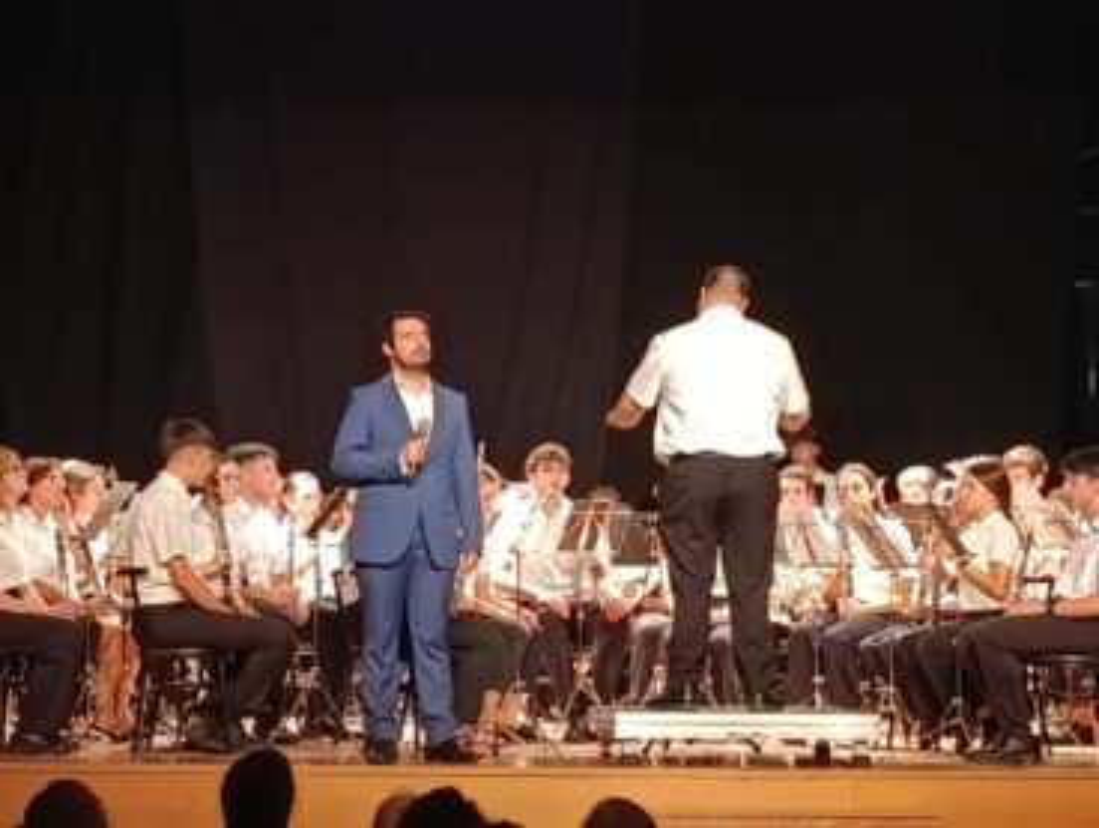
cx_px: 550
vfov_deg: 14.7
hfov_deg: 19.4
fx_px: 3211
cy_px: 414
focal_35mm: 101
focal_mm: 6.14
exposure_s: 1/33.3
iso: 1250
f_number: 1.6
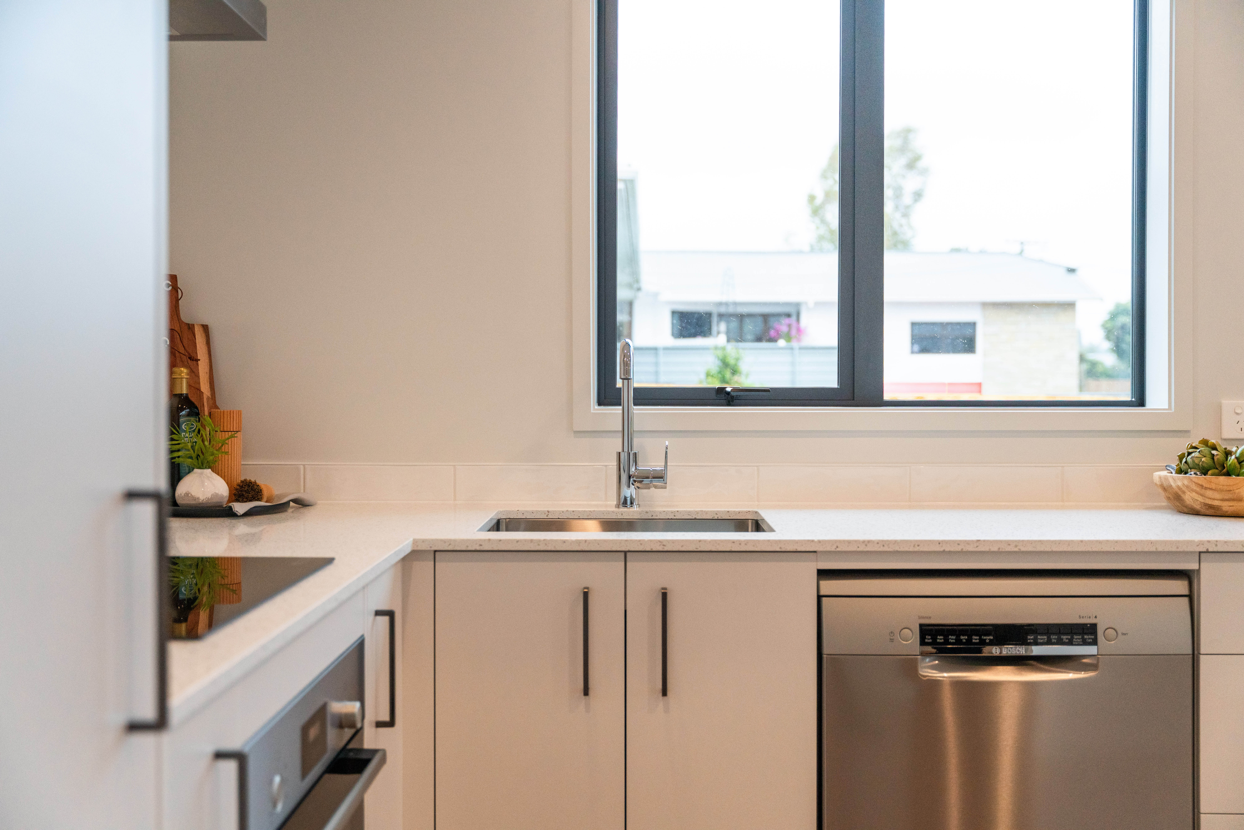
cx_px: 622
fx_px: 1337
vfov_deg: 34.5
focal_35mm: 39
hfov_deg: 49.9
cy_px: 415
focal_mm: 38.7
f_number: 2.8
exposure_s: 1/800
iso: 1250
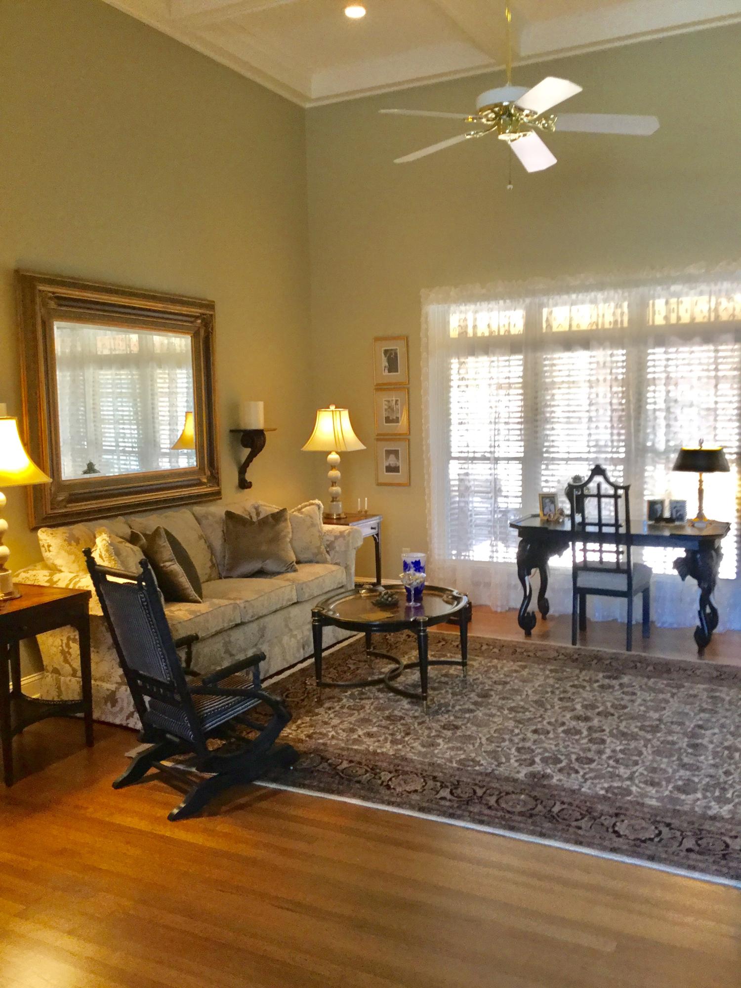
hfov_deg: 45.4
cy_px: 494
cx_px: 370
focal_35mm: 31
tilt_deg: -2.8
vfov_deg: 58.4
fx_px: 885
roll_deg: +0.7
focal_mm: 3.3
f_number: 2.4
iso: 64
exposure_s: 1/30
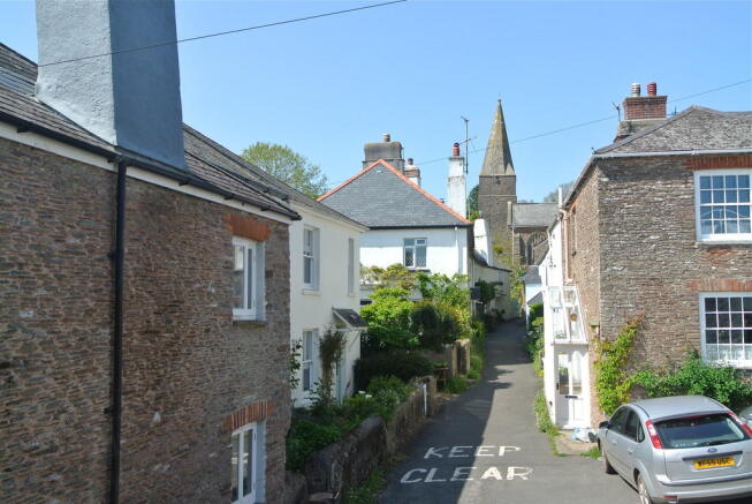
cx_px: 376
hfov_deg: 54.4
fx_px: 732
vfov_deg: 37.9
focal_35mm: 35
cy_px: 252
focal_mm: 13
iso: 100
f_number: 5.6
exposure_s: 1/250
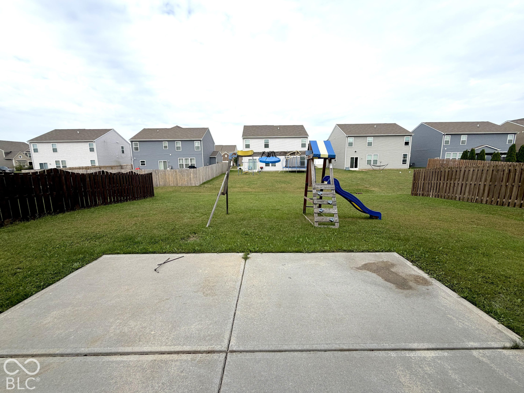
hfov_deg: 102.1
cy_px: 196
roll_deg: +0.8
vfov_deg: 85.7
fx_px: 212
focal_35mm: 14
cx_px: 262
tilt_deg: -9.0
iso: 20
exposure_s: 1/955
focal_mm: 2.22
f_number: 2.2
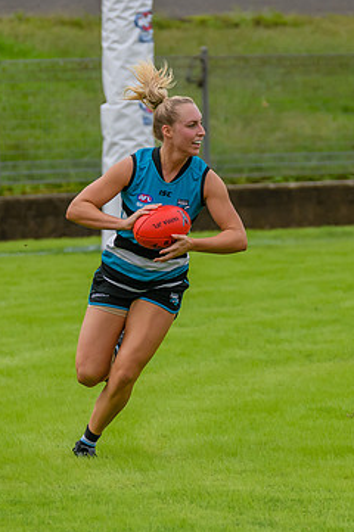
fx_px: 11733
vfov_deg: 2.6
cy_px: 294
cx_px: 137
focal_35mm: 794
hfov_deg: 1.7
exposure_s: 1/2000
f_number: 6.3
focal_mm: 290
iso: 800
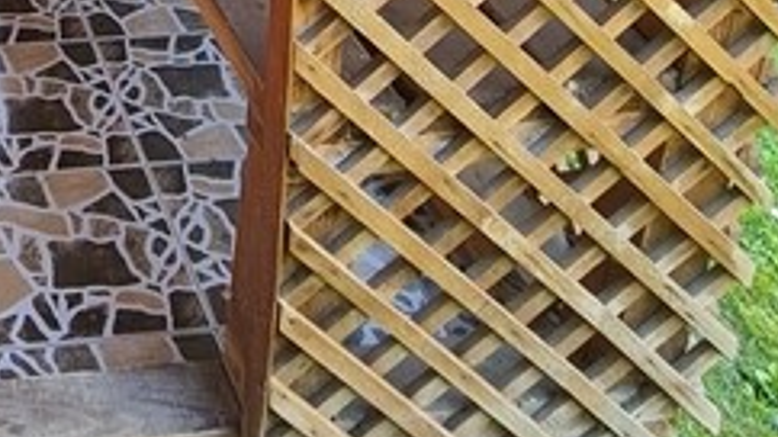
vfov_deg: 14.7
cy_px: -540
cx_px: -122
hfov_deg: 30.4
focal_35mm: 60
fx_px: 1237
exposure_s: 1/50
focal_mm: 2.2
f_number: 2.2
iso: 64
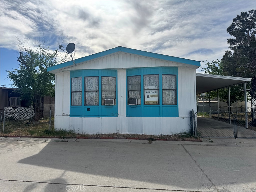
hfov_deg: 71.6
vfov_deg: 56.8
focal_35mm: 24
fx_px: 177
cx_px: 128
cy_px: 96
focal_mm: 6.76
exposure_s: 1/9009
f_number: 1.78
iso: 80
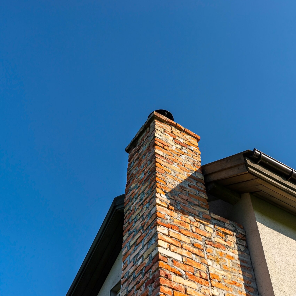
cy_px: 147
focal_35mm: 45
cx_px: 156
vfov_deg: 37.6
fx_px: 435
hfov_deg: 37.5
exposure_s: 1/2500
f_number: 4
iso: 200
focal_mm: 35
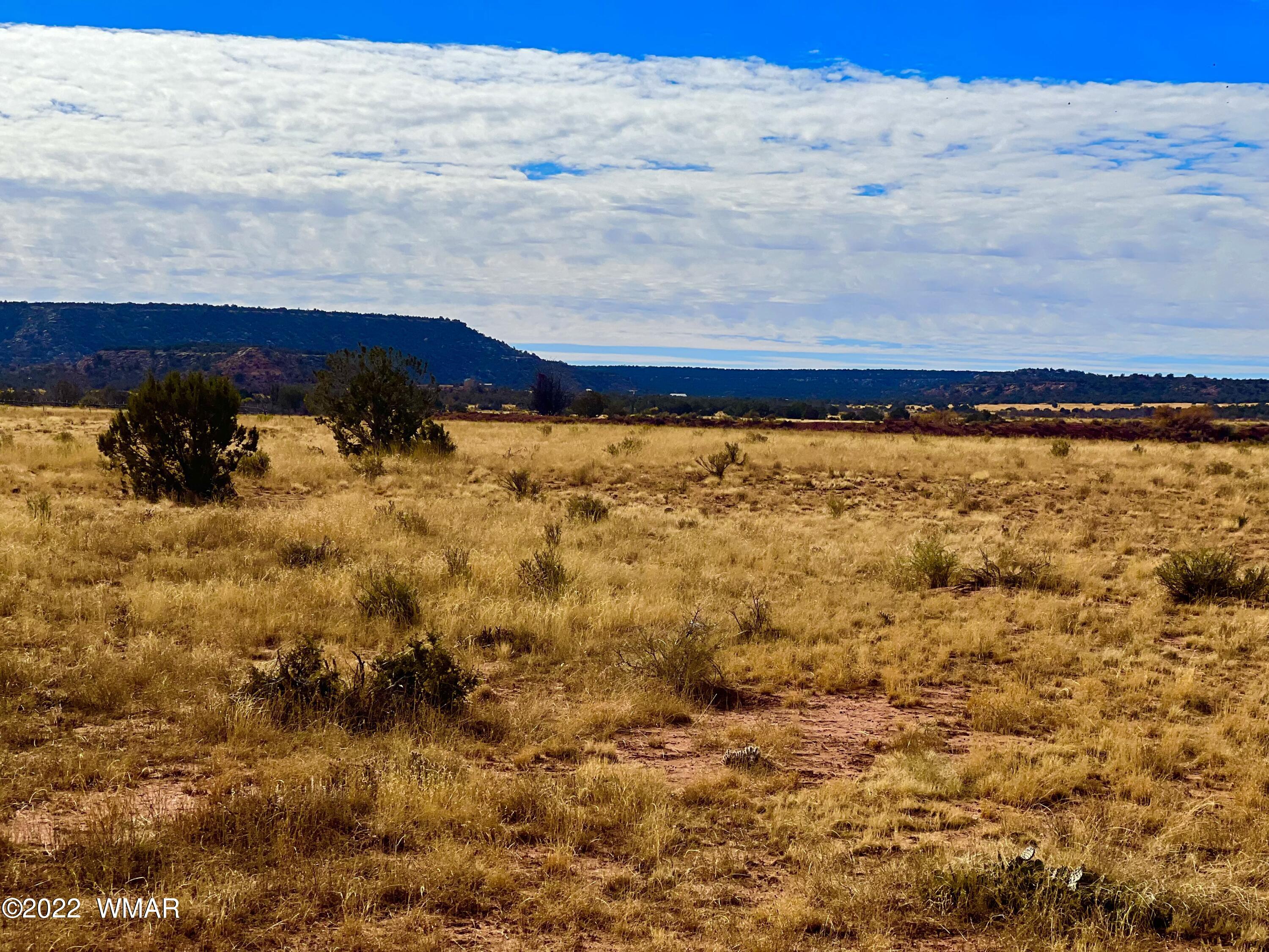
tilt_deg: -2.8
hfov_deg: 25.3
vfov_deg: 19.1
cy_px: 476
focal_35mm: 77
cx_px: 634
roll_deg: -0.7
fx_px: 2823
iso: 32
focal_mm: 9
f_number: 2.8
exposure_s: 1/2732
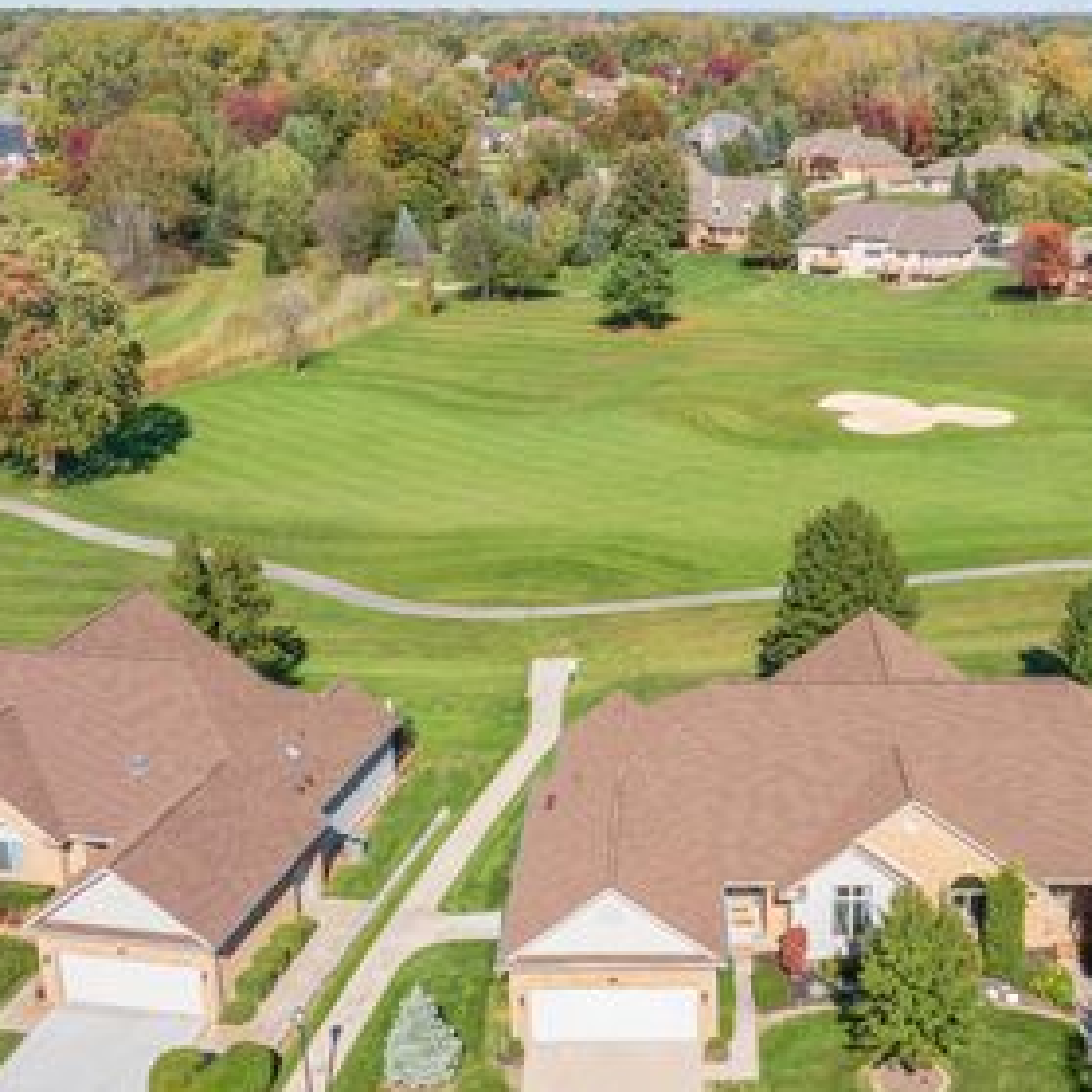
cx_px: 939
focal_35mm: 38
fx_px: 1356
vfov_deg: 43.6
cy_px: 673
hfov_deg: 41.1
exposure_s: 1/640
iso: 100
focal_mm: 12.29
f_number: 5.6
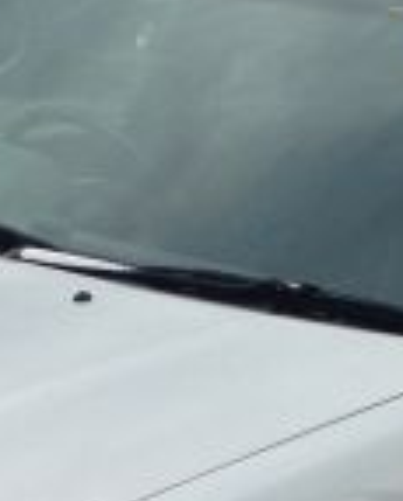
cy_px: 568
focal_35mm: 180
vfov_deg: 10.6
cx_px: 109
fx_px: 2675
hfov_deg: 8.6
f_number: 2.4
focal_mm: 4.12
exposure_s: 1/903
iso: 50
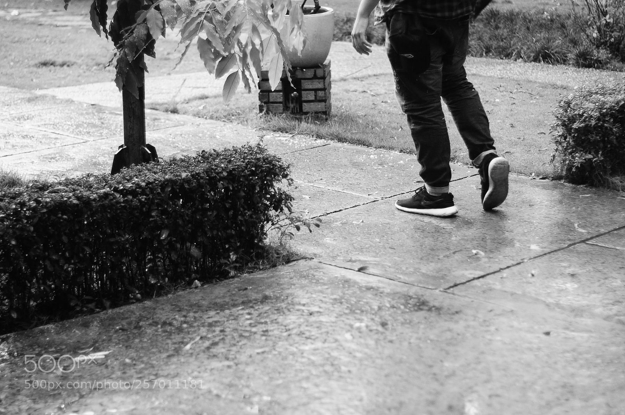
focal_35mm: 75
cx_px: 312
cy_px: 208
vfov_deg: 18.1
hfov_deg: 27.0
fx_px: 1301
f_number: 1.8
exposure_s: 1/250
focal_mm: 50
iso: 500
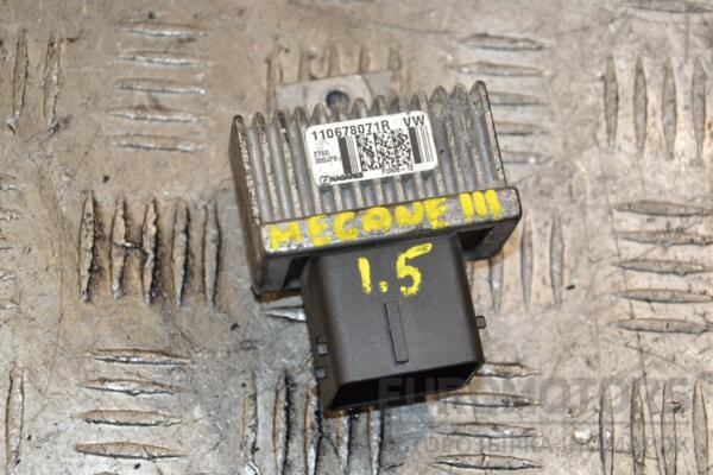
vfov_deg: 13.0
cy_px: 238
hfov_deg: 19.5
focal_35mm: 105
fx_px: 2079
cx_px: 356
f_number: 6.3
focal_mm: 70
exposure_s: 1/200
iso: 800
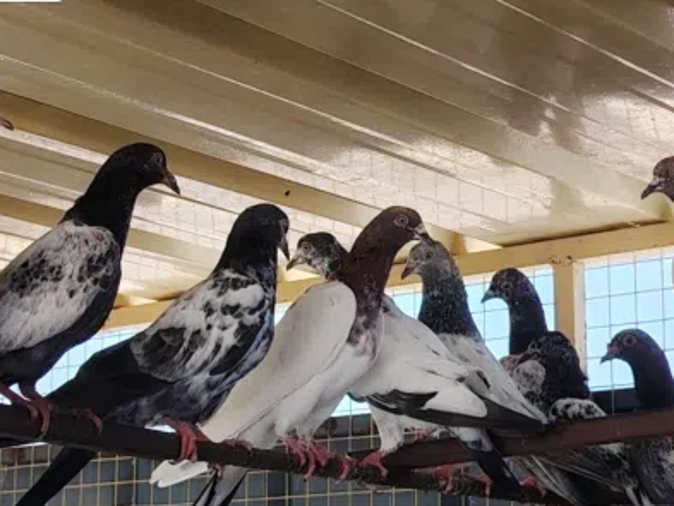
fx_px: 1870
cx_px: 322
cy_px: 249
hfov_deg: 20.4
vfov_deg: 15.4
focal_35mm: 96
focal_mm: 5.25
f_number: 1.75
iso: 100
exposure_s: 1/418
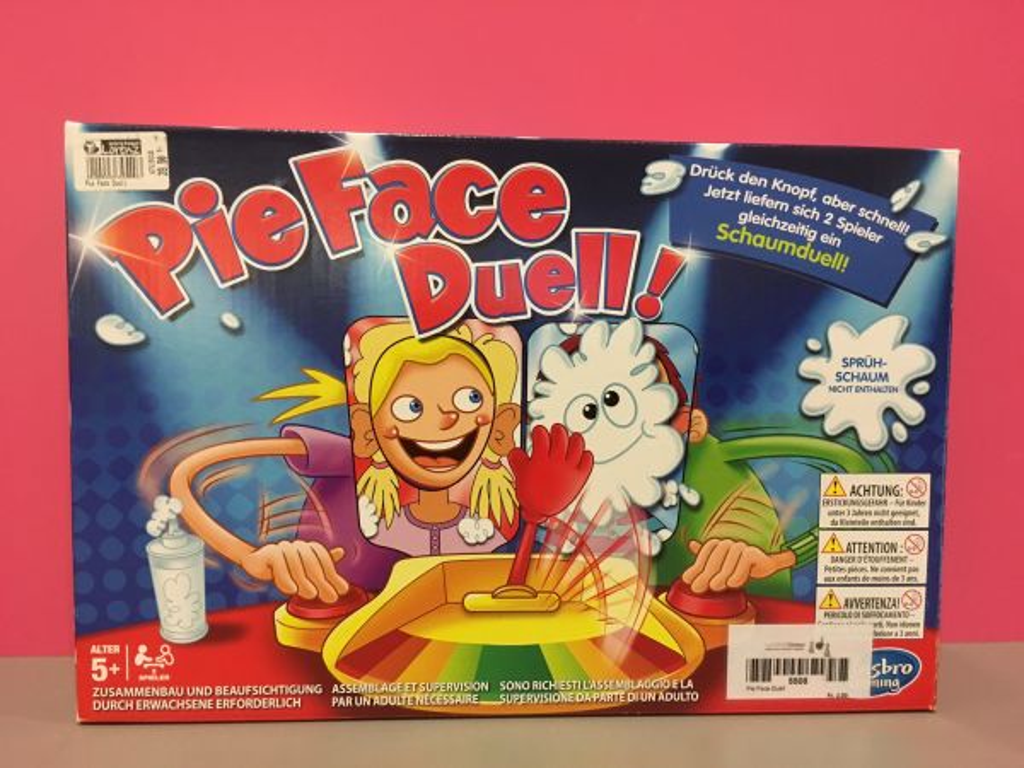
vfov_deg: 48.2
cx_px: 512
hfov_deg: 61.7
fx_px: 858
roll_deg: -1.1
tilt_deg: -5.9
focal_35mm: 29
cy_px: 384
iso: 200
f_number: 2.2
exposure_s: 1/20
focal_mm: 4.15
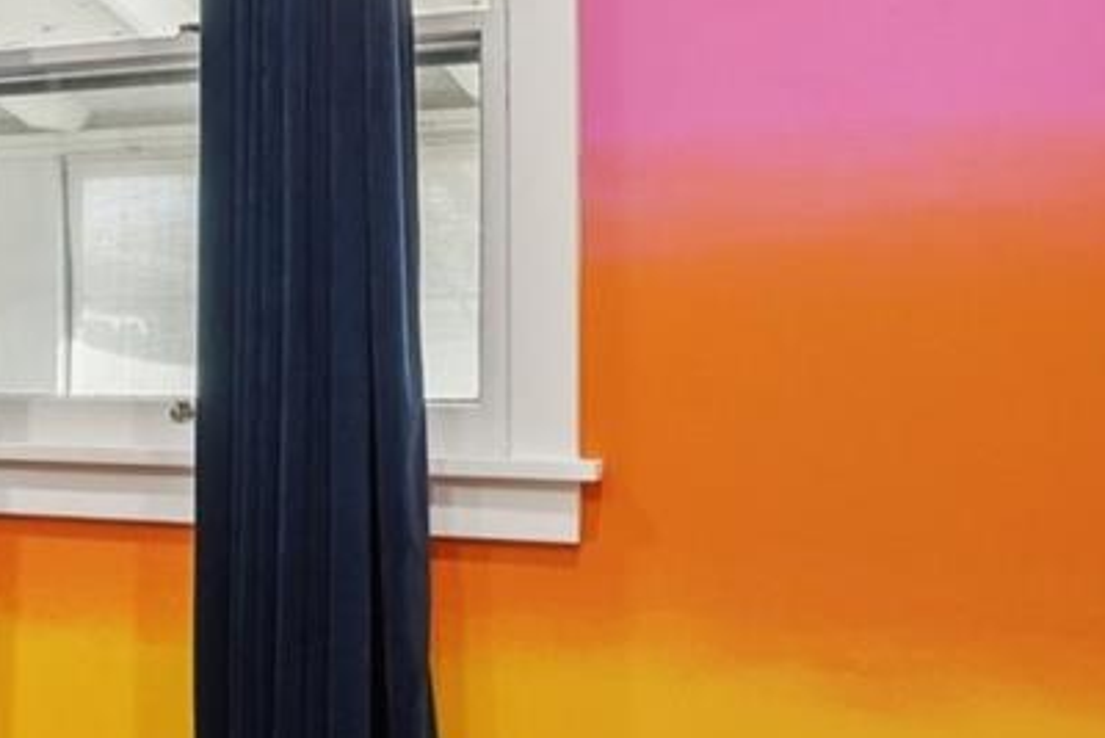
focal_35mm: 66
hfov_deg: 24.1
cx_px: -547
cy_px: 346
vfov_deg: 20.6
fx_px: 2026
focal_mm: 11
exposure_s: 1/20
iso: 800
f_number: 8
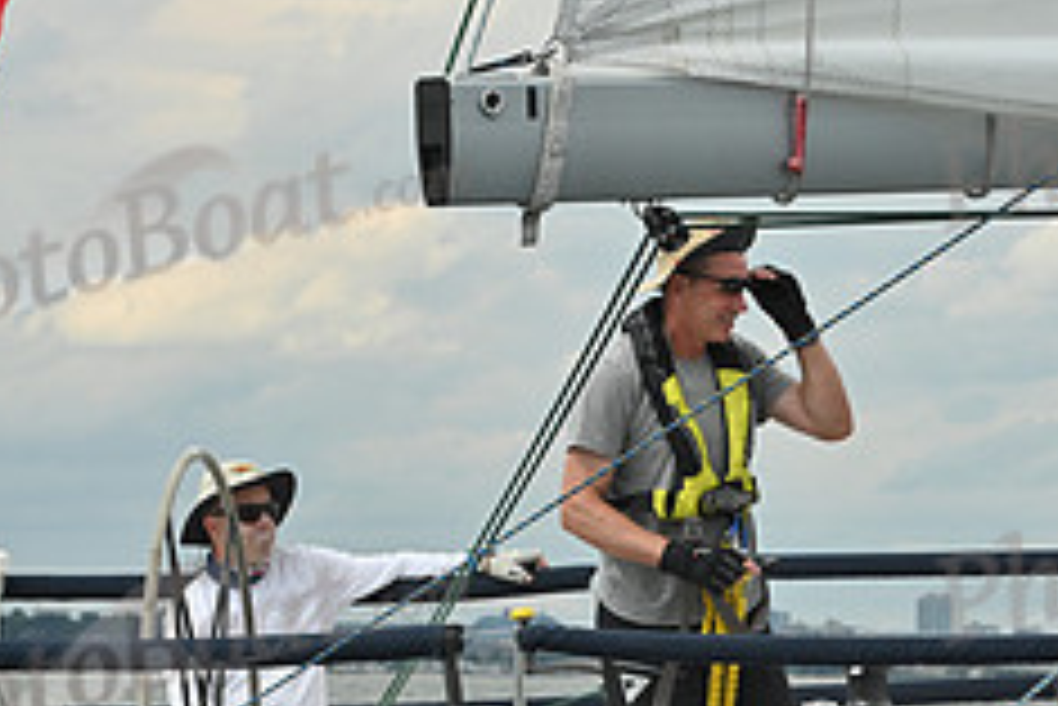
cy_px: 825
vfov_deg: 7.9
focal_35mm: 173
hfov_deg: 11.9
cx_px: 707
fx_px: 5087
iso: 320
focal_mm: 70
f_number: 8
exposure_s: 1/1250
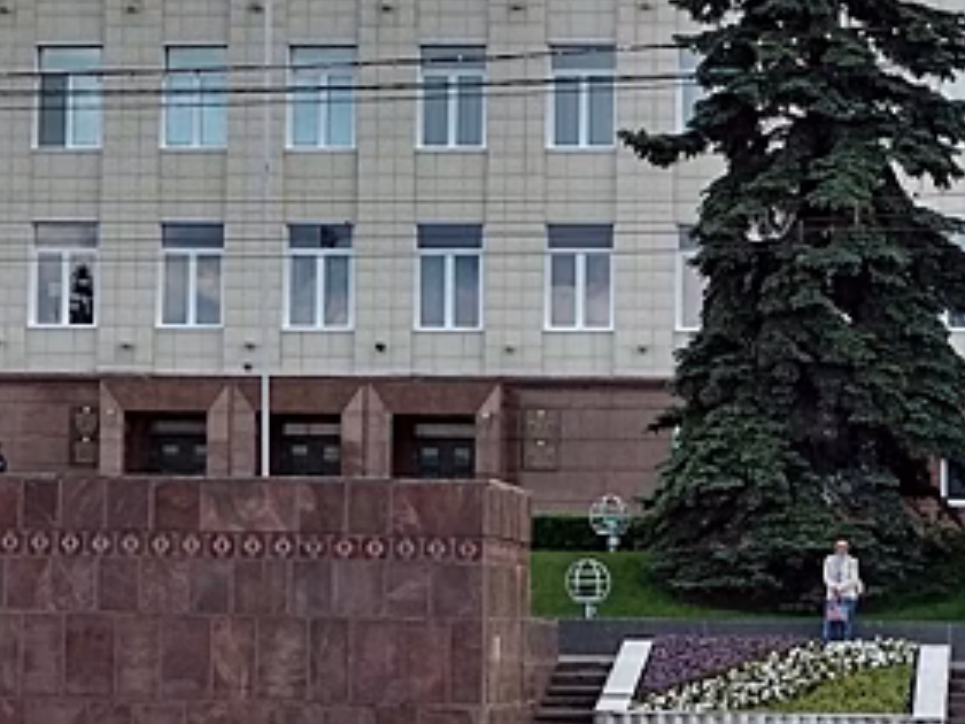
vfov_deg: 12.3
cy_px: 0
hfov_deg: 16.5
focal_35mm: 119
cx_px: 407
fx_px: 3317
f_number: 2.6
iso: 100
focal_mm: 5.99
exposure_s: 1/471
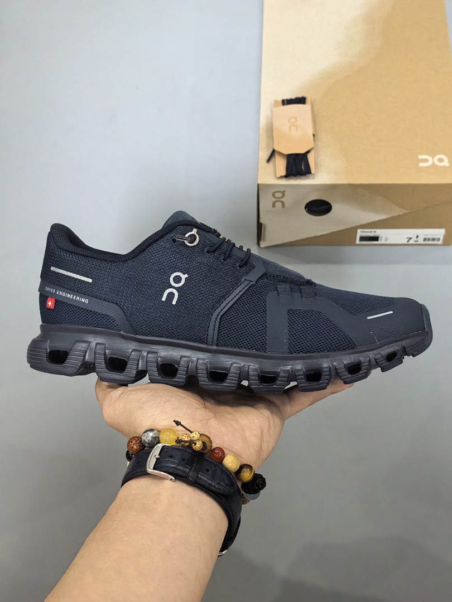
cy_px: 301
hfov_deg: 30.3
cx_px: 226
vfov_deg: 39.7
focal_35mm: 48
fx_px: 836
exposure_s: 1/167
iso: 1250
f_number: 2
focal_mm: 5.75
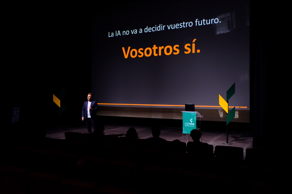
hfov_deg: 60.3
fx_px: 251
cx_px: 146
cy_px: 97
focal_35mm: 31
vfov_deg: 42.3
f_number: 3.2
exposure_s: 1/180
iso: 3200
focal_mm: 20.5
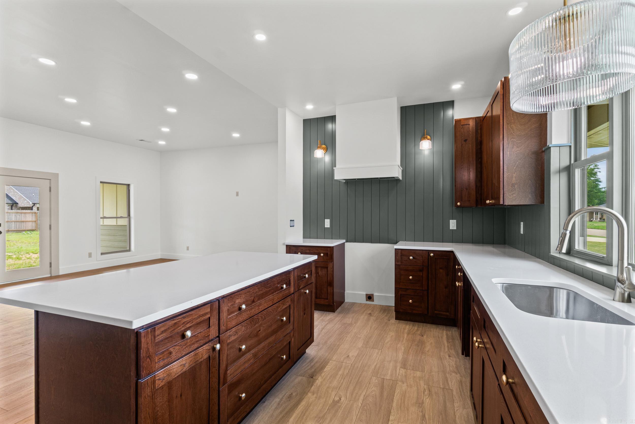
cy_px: 212
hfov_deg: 95.0
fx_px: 291
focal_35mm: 16
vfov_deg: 72.1
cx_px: 318
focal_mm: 11
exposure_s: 1/6
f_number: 9
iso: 250
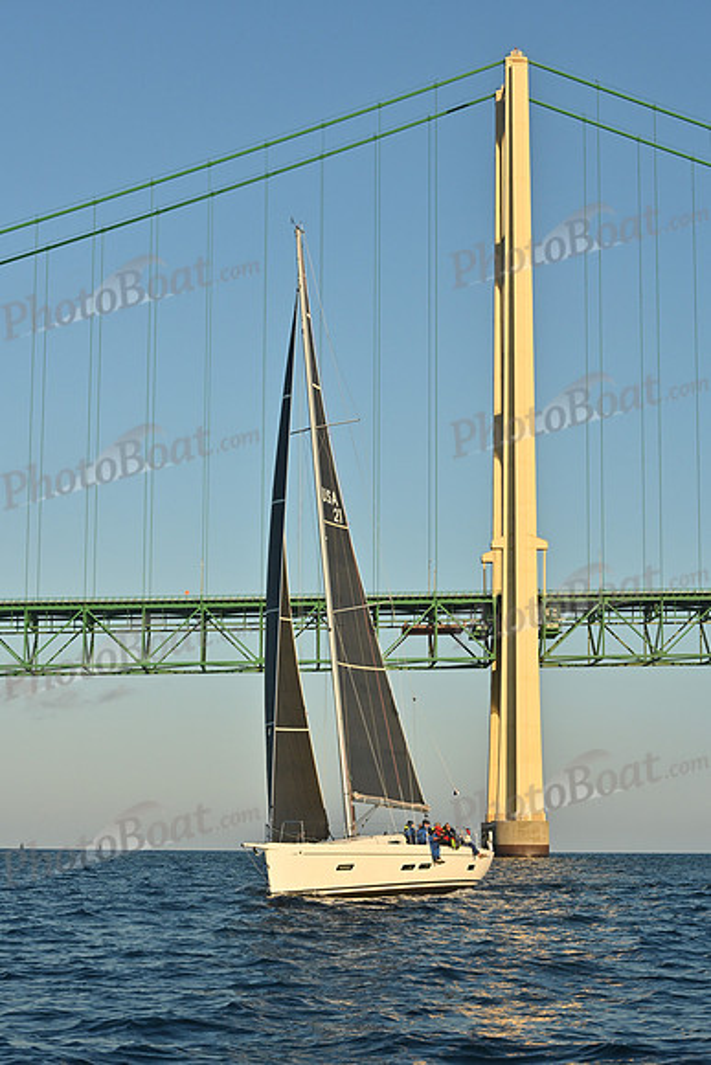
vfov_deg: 28.8
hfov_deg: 19.5
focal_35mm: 70
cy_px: 532
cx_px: 356
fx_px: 2072
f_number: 11
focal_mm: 70
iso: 800
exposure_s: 1/1000
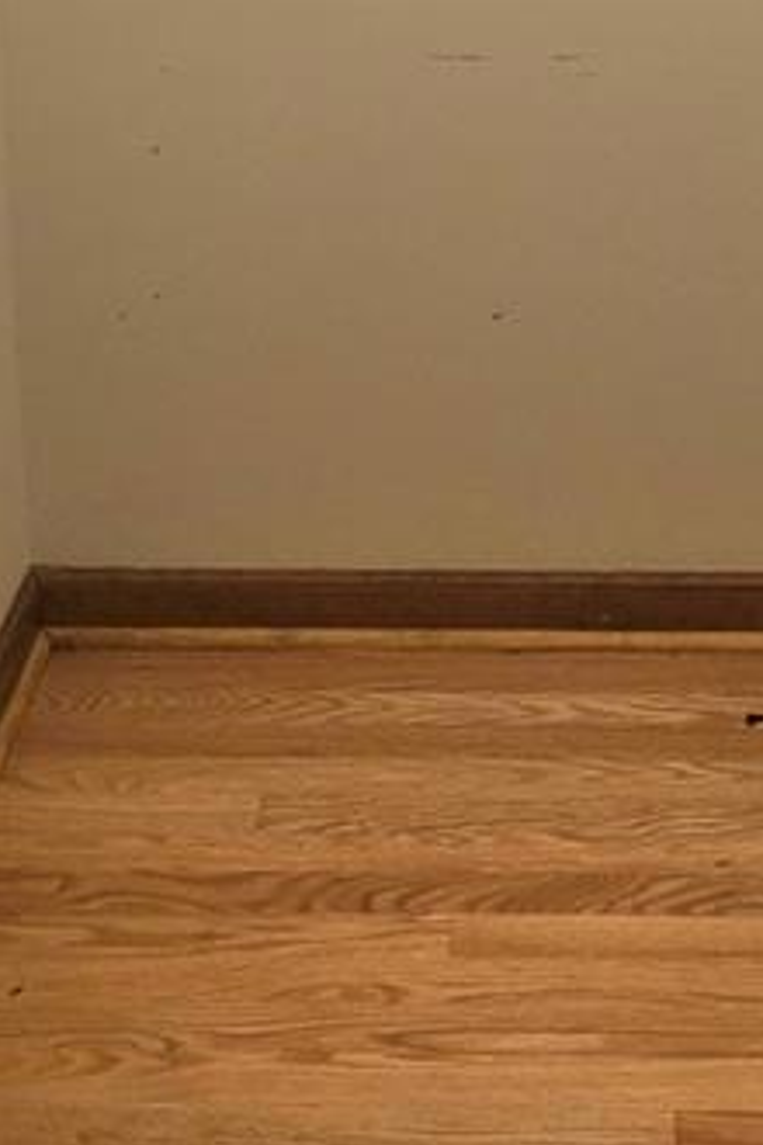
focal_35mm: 63
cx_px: 492
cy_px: -173
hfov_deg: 21.5
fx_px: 2003
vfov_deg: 28.4
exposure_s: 1/120
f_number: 1.9
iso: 250
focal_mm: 2.2
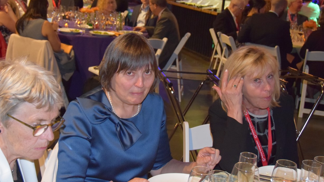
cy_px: 71
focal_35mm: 56
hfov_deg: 37.4
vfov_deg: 21.5
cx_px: 147
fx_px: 478
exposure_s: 1/60
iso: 3200
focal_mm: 27
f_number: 4
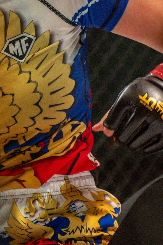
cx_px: -35
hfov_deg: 4.4
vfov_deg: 6.6
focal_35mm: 311
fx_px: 2109
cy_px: 115
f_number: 4
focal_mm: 95
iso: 2000
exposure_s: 1/1250
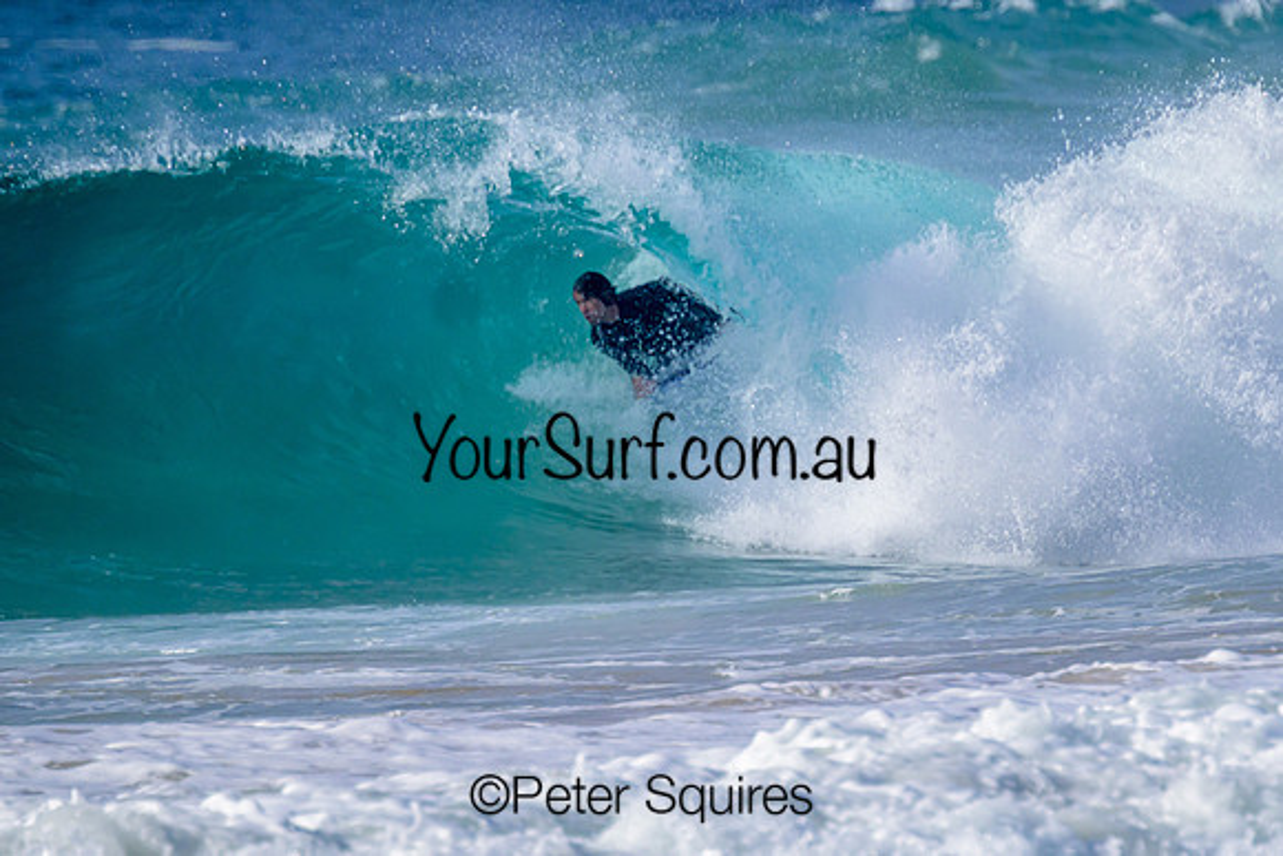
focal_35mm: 1031
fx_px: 36748
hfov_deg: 2.0
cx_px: 827
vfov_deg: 1.3
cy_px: 447
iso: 640
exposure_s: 1/2000
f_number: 11
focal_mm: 800
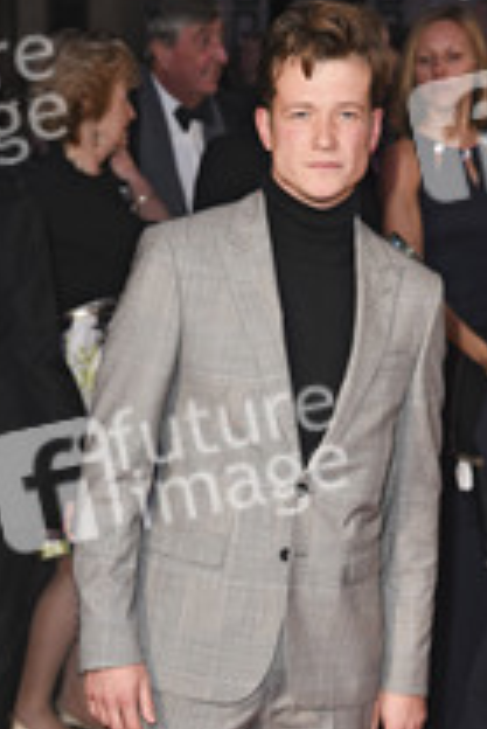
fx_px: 2411
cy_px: 645
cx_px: 272
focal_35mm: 119
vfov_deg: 17.0
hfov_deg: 11.5
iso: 640
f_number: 5
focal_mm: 62
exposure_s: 1/250
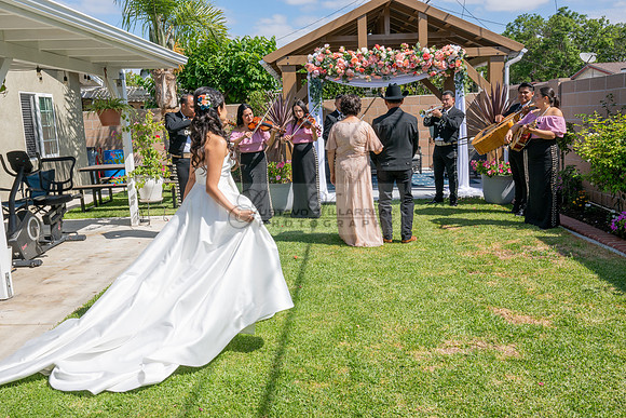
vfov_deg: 40.6
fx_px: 565
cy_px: 209
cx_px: 313
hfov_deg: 58.0
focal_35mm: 32
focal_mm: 32.5
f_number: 16
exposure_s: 1/160
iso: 200
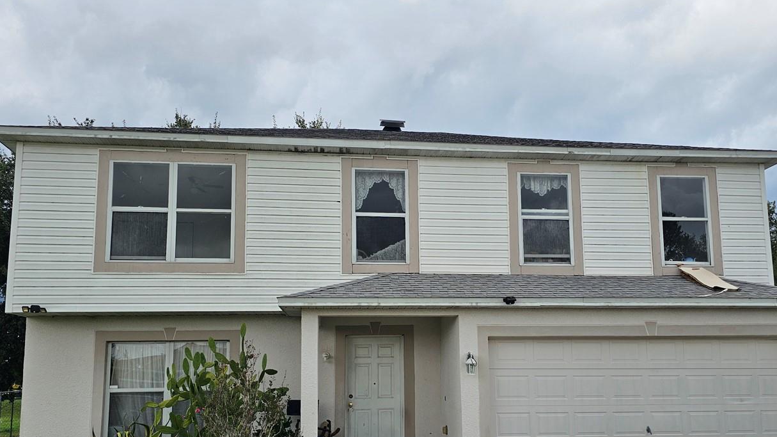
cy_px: 287
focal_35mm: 33
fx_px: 680
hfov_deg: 59.5
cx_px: 409
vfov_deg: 35.3
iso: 10
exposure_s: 1/761
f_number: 1.7
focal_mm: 6.3
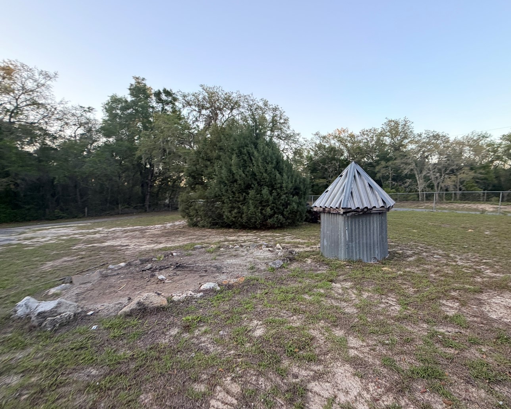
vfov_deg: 76.9
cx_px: 286
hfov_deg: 89.2
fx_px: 257
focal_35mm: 17
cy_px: 218
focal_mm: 2.22
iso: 50
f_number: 2.2
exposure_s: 1/121
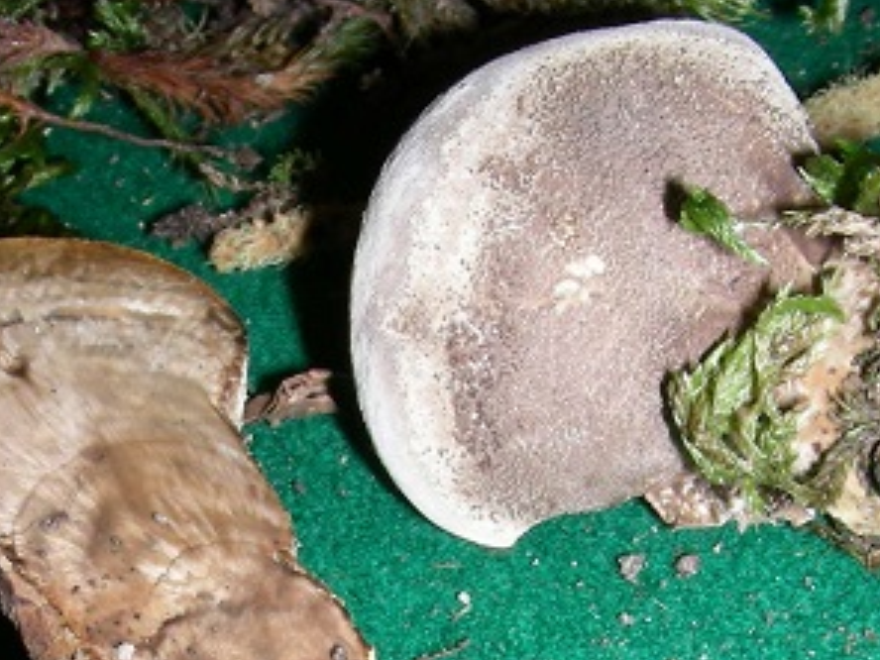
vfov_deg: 16.1
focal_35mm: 90
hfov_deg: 21.7
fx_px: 2288
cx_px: 291
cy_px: 676
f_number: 6.8
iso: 50
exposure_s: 1/60.1
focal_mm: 6.3
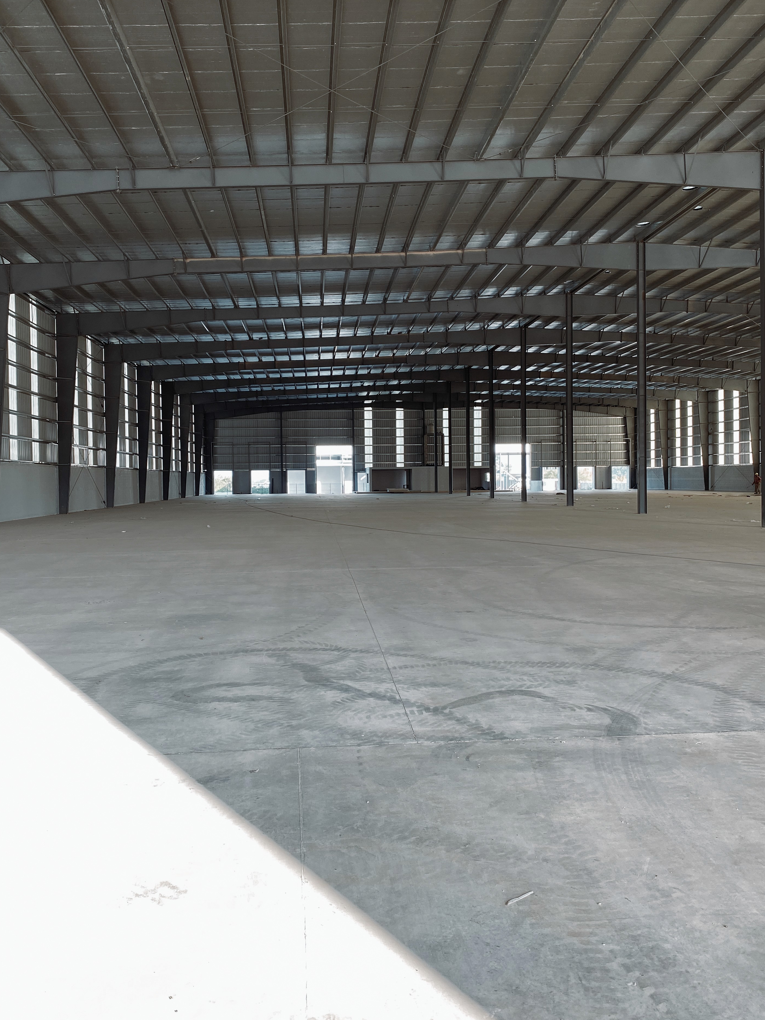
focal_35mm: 28
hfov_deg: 49.7
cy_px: 499
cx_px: 383
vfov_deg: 63.4
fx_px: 825
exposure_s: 1/120
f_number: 1.8
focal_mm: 4.25
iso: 50
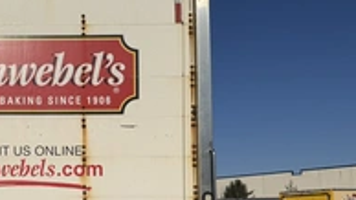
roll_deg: +1.1
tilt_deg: +6.0
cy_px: 183
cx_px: 18
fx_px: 510
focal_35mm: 54
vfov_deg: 21.7
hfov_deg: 35.6
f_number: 1.78
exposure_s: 1/22727
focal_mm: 6.76
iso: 80
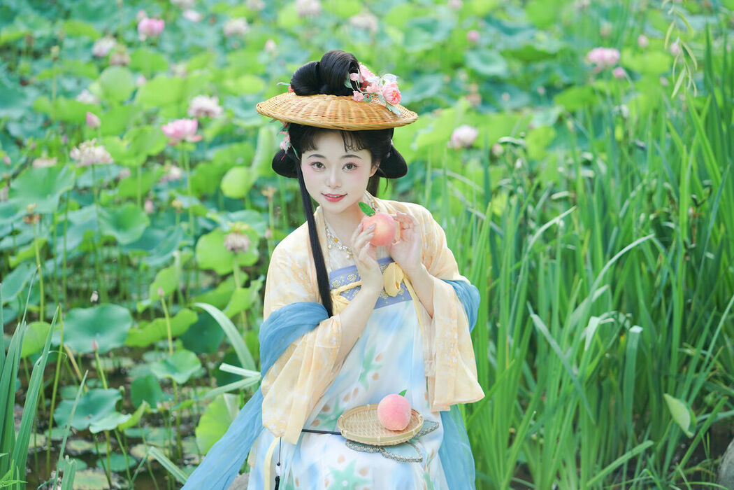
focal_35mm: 85
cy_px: 245
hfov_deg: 23.9
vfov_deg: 16.1
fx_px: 1733
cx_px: 367
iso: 200
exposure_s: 1/400
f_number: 2.8
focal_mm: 85
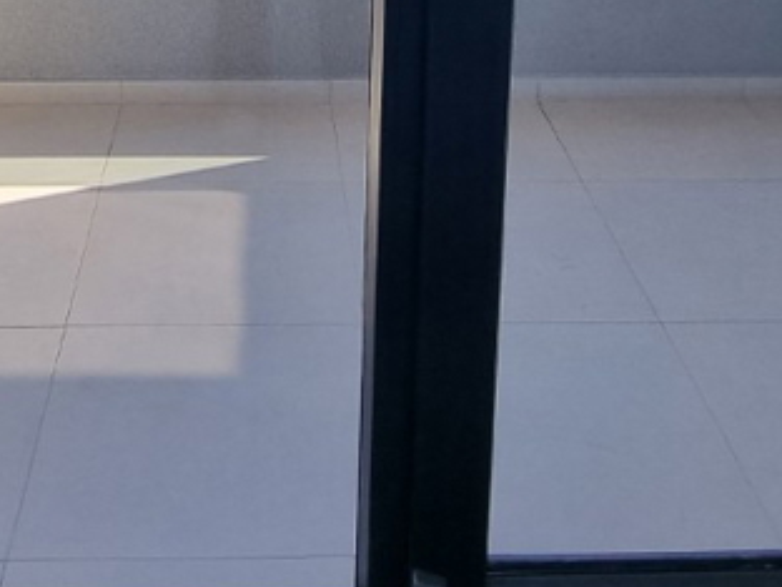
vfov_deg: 24.8
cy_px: -201
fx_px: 1130
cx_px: 283
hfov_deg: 37.9
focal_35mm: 50
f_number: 2.2
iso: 50
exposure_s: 1/538
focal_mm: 2.2
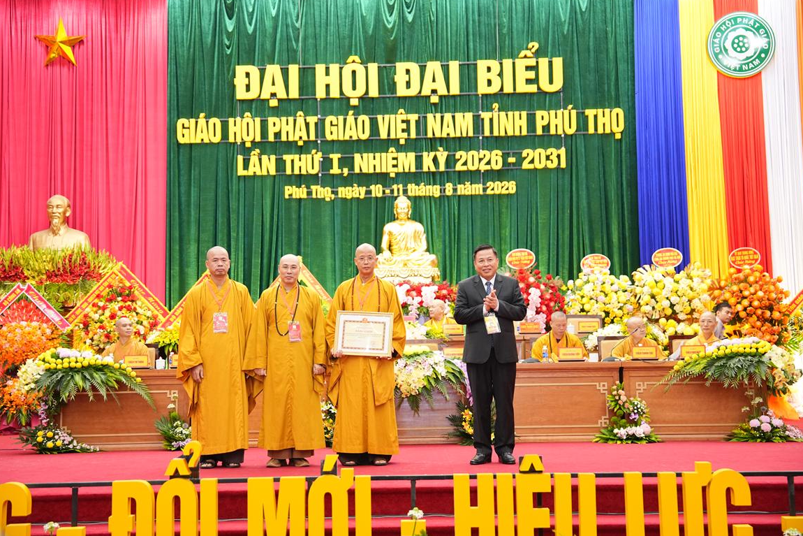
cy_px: 270
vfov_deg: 28.1
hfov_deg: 41.1
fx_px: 1071
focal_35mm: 48
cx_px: 388
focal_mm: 46
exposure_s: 1/160
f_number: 2.8
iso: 2500
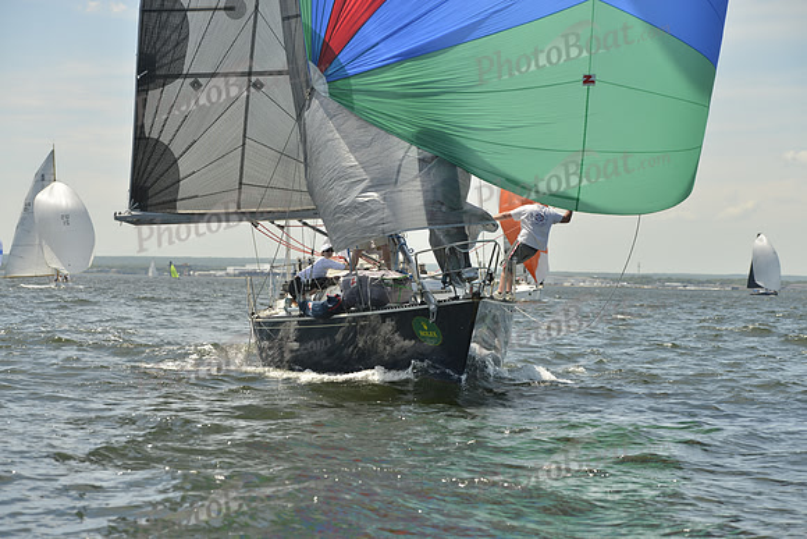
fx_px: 2242
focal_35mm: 100
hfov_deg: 20.4
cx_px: 404
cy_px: 270
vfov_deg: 13.7
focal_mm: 100
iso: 280
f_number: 7.1
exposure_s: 1/1600
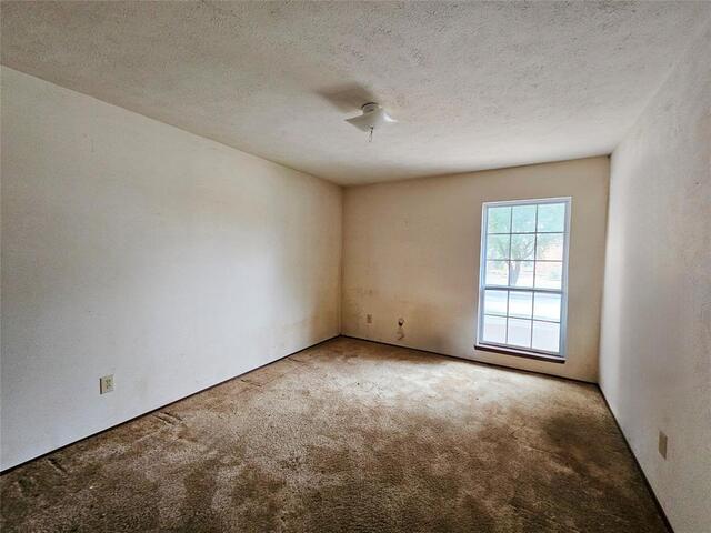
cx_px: 356
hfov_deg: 106.2
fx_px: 267
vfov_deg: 89.9
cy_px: 266
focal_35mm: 13
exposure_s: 1/40
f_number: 2.2
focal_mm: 2.2
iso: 320
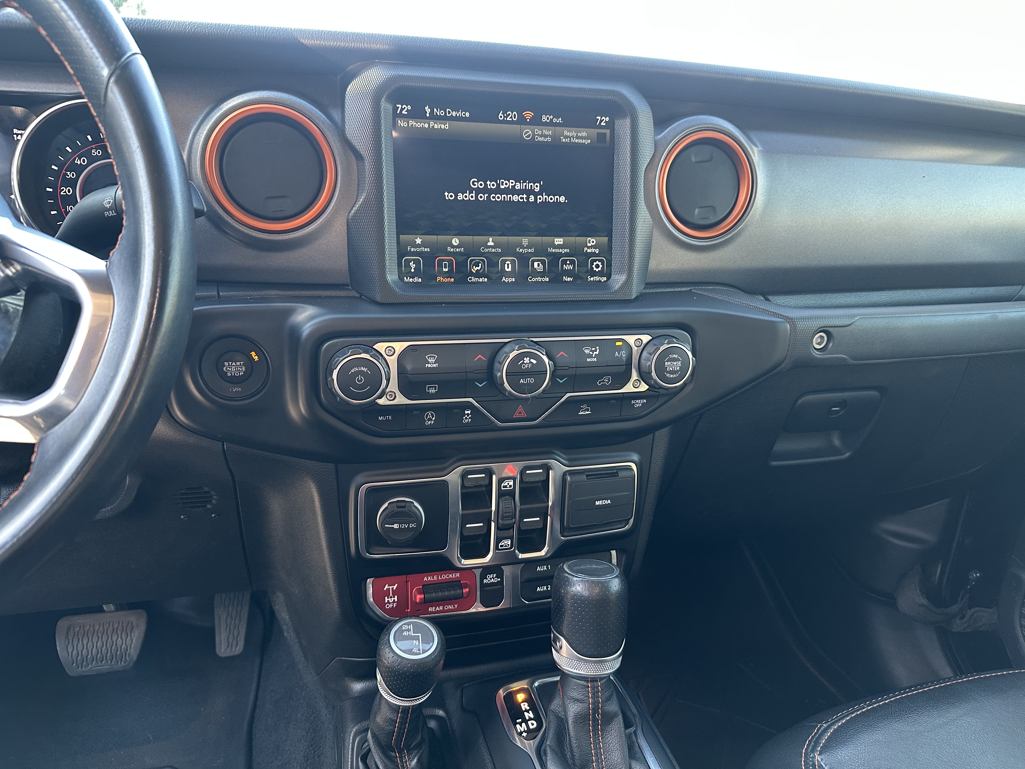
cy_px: 384
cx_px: 512
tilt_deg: -19.4
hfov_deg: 71.6
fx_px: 711
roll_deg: -2.3
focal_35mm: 24
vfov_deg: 56.8
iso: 250
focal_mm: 6.86
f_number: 1.78
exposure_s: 1/62
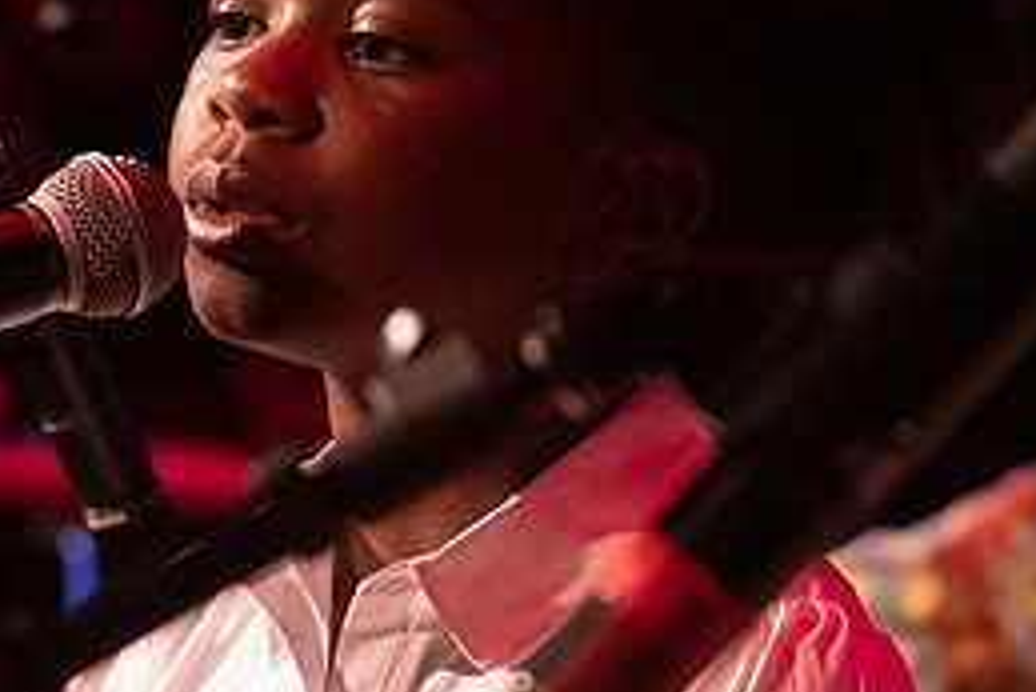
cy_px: 218
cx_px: 384
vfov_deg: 5.0
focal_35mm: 275
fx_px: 7918
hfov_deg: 7.5
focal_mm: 82
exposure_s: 1/200
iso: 3200
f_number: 4
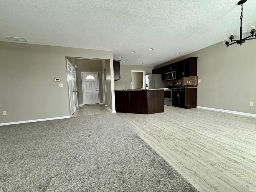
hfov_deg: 102.1
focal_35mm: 14
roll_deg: +2.6
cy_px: 96
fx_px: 104
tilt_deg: -3.2
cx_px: 128
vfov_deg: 85.7
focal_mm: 2.22
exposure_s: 1/99
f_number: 2.2
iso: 125
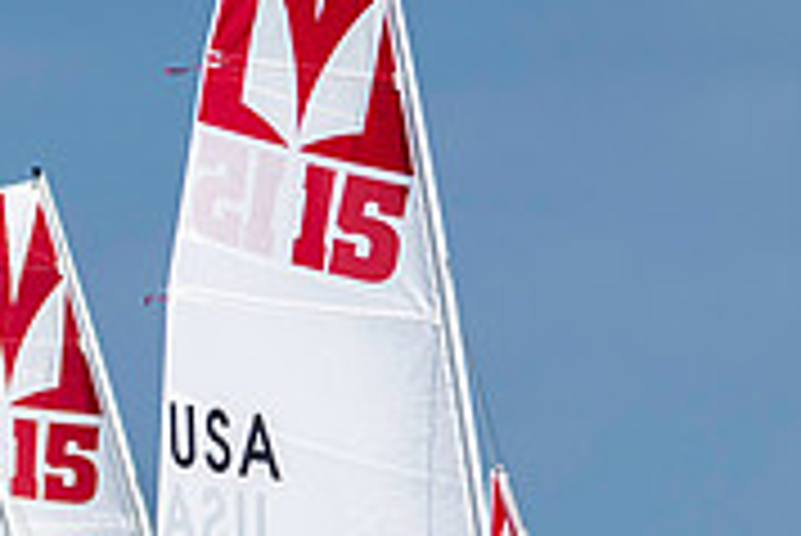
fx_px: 32711
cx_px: 76
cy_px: 795
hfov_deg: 1.4
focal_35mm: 1469
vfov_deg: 0.9
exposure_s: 1/5000
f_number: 5
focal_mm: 300
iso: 200
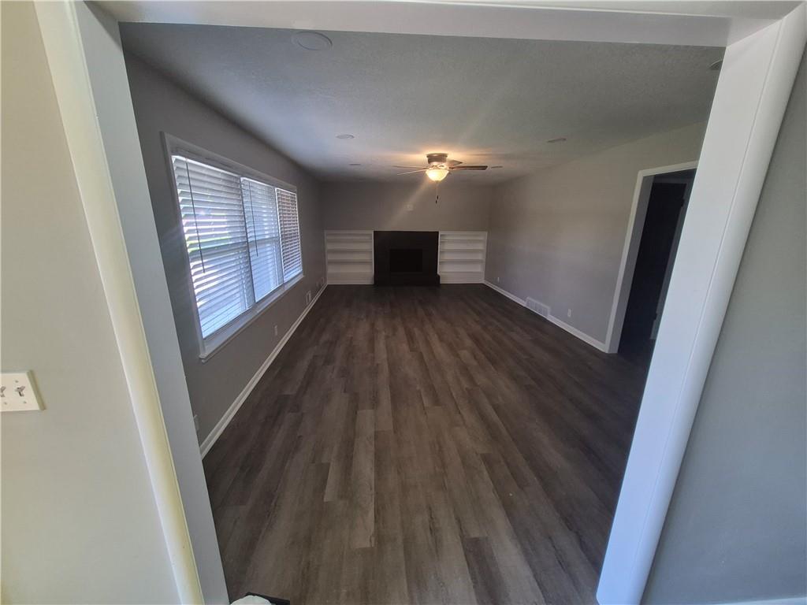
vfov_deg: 89.9
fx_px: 303
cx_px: 404
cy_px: 302
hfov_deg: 106.2
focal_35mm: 13
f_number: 2.2
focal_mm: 1.74
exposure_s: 1/60
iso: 200
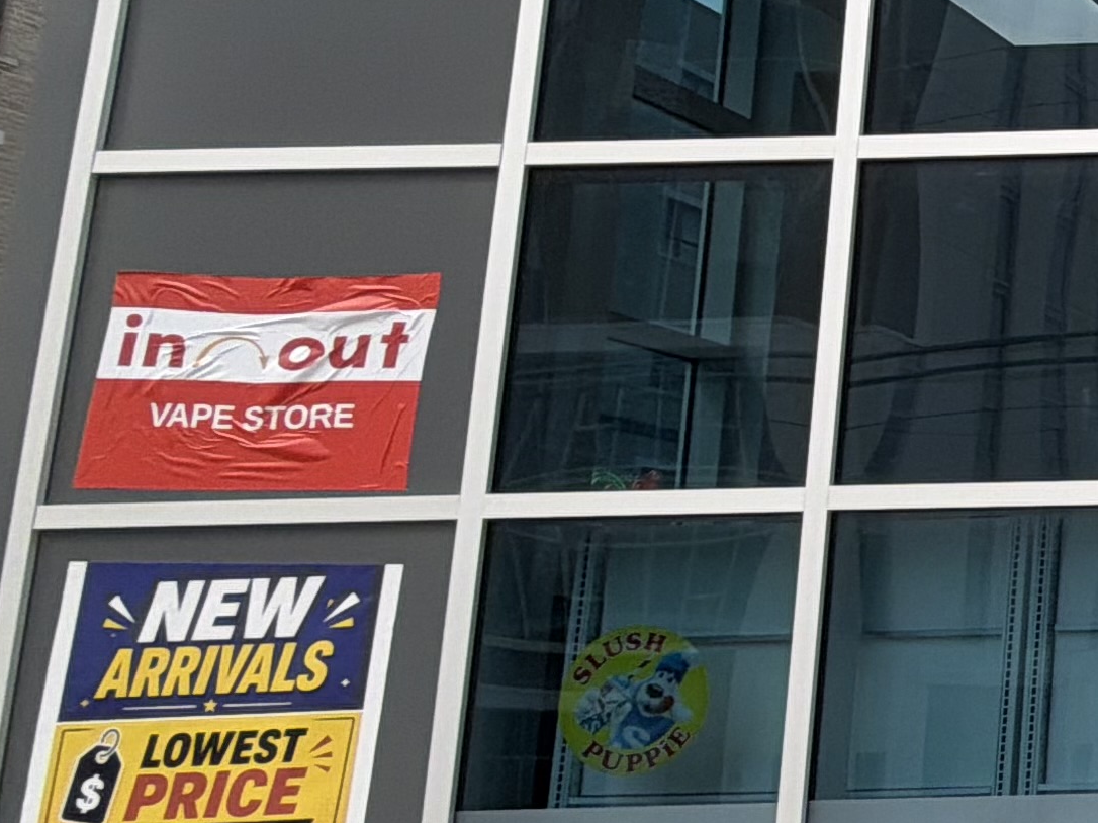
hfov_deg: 23.0
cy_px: 438
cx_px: 1912
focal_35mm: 52
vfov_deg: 28.0
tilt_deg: +9.8
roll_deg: +1.4
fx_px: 1649
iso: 40
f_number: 2.2
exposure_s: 1/770
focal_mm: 2.22
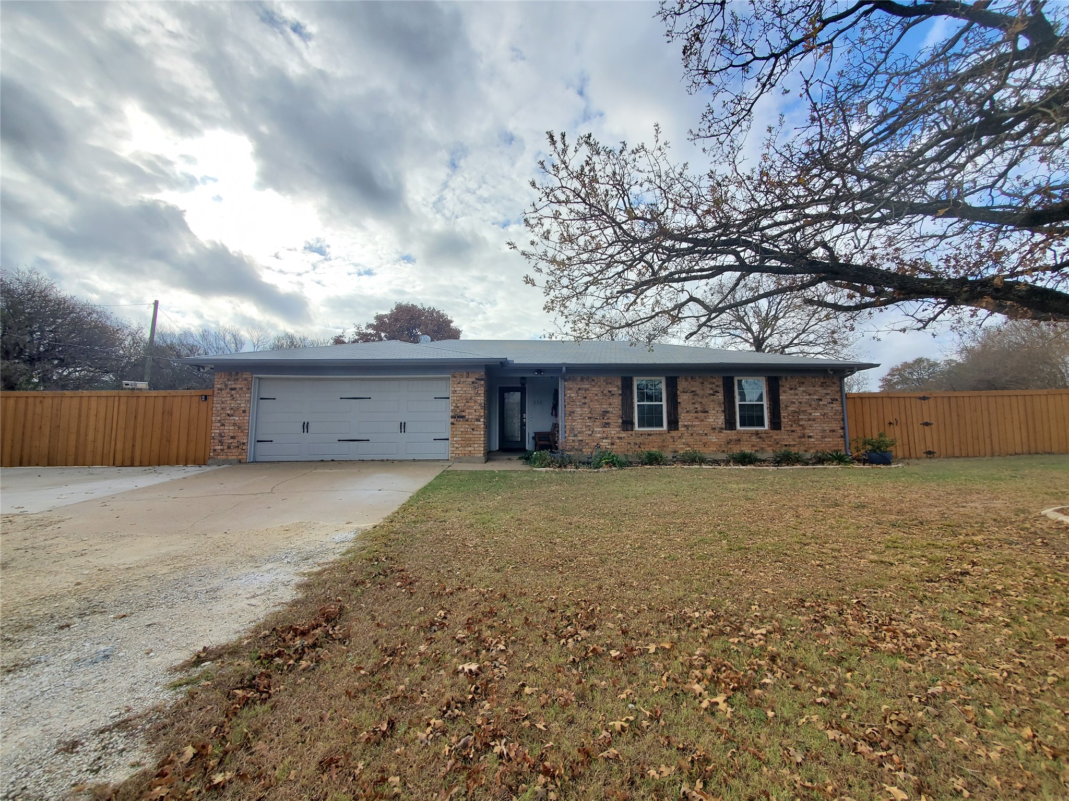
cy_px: 400
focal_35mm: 13
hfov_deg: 106.2
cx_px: 534
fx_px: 401
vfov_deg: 89.9
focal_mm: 1.8
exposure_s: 1/762
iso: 50
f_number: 2.2
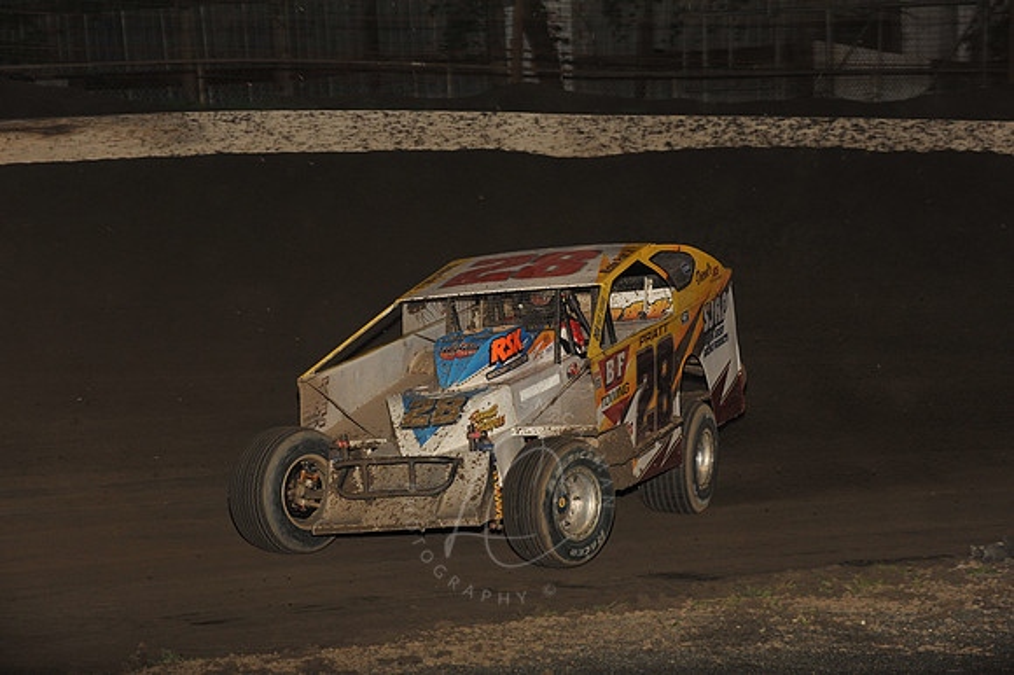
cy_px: 338
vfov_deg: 11.4
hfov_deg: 17.1
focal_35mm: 120
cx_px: 507
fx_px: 3378
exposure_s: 1/320
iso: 1000
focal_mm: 120
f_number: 7.1
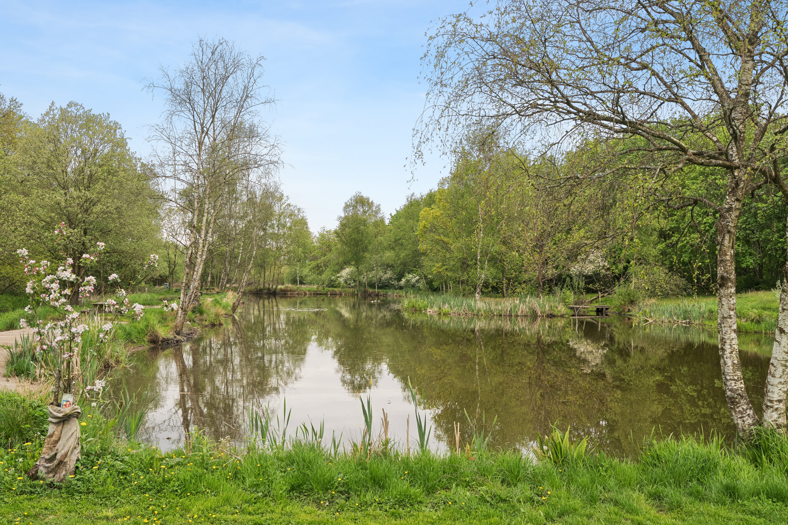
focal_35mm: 32
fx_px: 700
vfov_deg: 41.1
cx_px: 394
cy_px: 262
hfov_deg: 58.7
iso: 800
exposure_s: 1/500
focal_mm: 21.6
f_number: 7.1
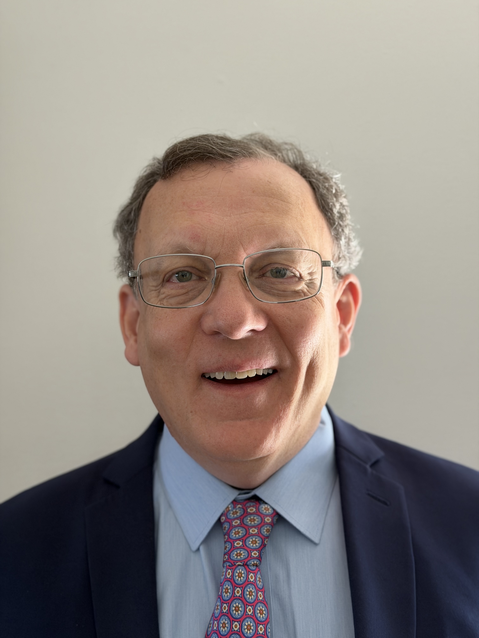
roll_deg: +1.1
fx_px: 886
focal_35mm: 48
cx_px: 240
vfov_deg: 39.7
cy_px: 319
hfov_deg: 30.3
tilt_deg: +2.2
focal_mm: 6.76
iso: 200
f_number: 1.78
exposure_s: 1/60
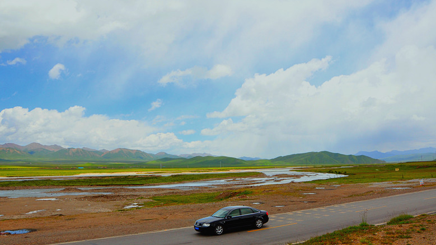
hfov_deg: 66.1
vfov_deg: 40.1
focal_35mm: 29
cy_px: 132
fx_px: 335
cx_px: 220
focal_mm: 18
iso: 200
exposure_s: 1/320
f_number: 10
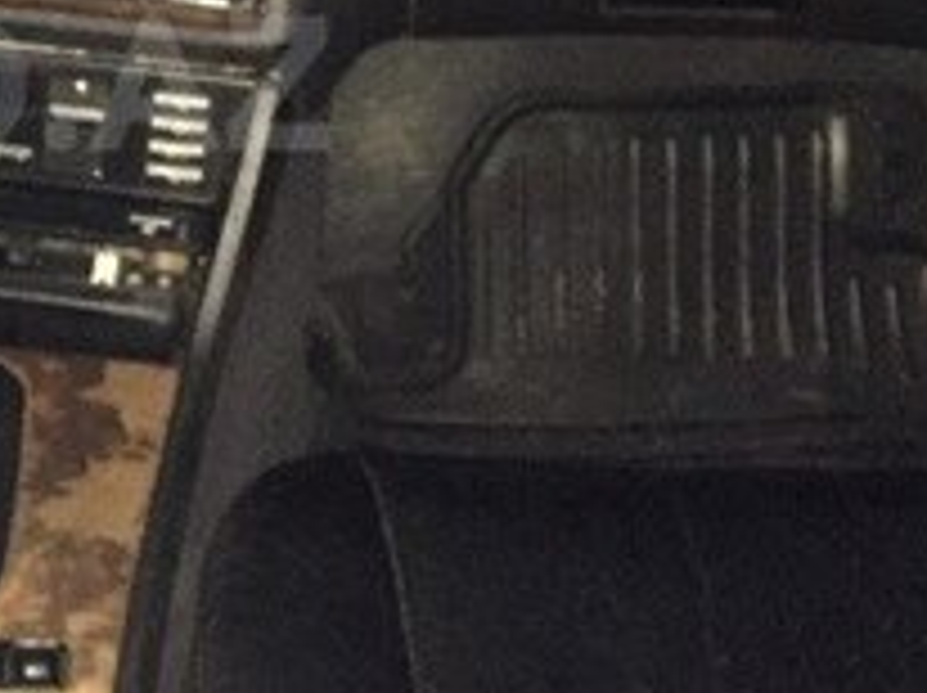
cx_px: -130
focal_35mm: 93
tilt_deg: -26.5
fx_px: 2488
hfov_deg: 20.0
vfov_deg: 15.7
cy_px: 83
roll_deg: -0.6
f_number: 2.2
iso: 500
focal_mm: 4.15
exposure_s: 1/17
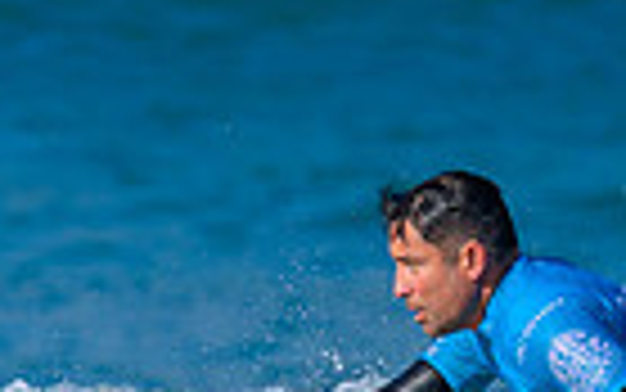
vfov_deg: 0.3
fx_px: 79824
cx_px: 164
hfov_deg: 0.4
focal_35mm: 4677
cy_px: 643
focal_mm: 800
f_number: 6.3
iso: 280
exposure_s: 1/2000
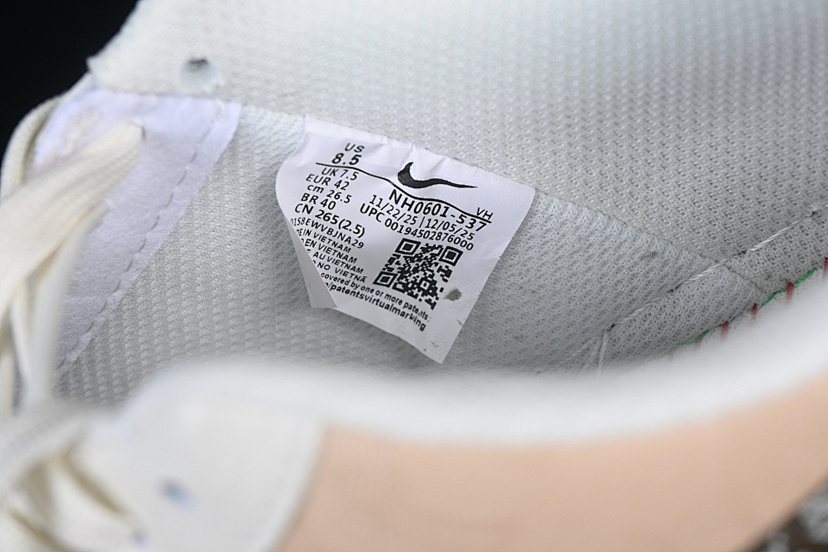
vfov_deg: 18.2
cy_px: 276
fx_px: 1725
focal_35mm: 75
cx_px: 414
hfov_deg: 27.0
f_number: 7.1
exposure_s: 1/80
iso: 160
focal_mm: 50
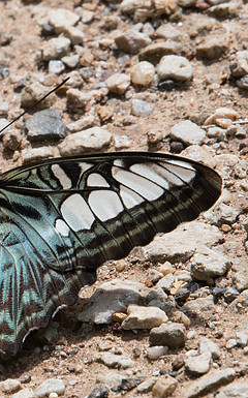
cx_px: -19
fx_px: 14962
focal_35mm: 1381
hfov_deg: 0.9
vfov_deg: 1.5
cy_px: 199
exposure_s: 1/500
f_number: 14
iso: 800
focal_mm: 400
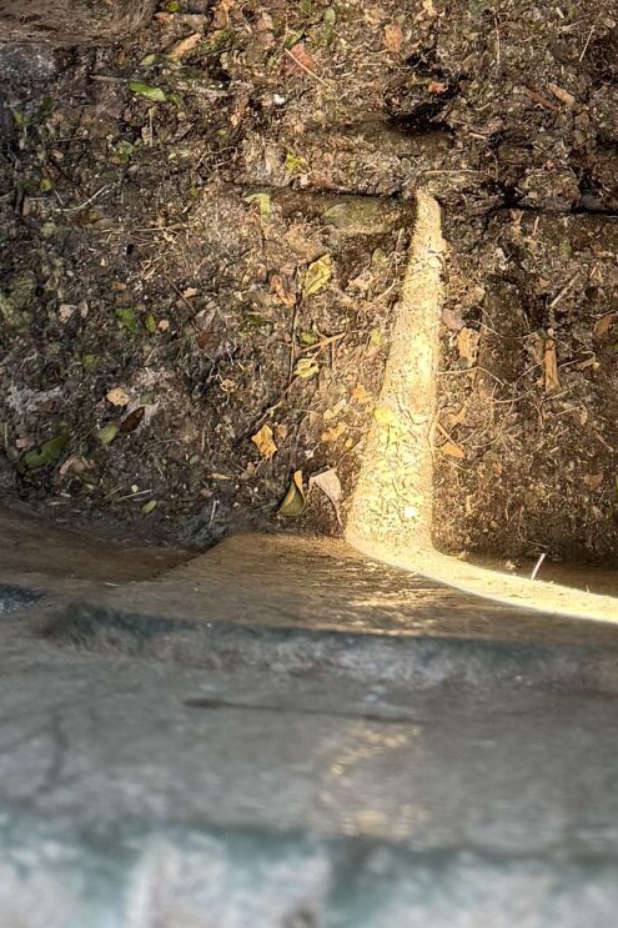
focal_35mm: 86
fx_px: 2215
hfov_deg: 15.7
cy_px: -200
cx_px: 524
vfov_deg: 21.8
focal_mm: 6.76
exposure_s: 1/132
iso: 200
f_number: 1.78
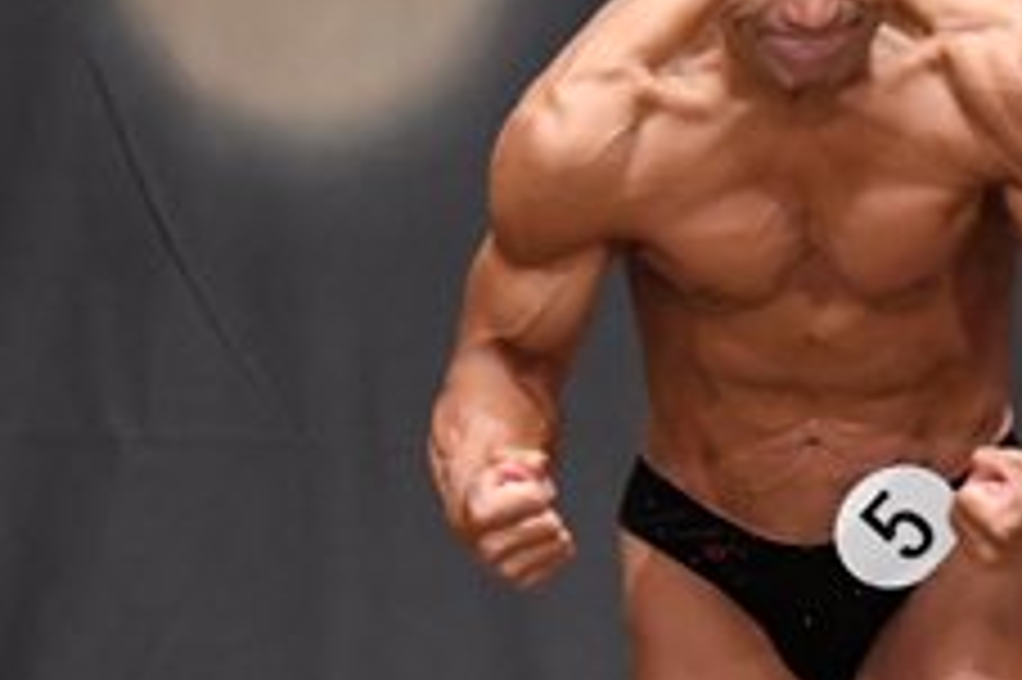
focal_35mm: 872
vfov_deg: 1.6
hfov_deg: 2.4
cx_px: 952
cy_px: 500
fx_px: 24736
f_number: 5.6
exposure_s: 1/400
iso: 6400
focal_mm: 170
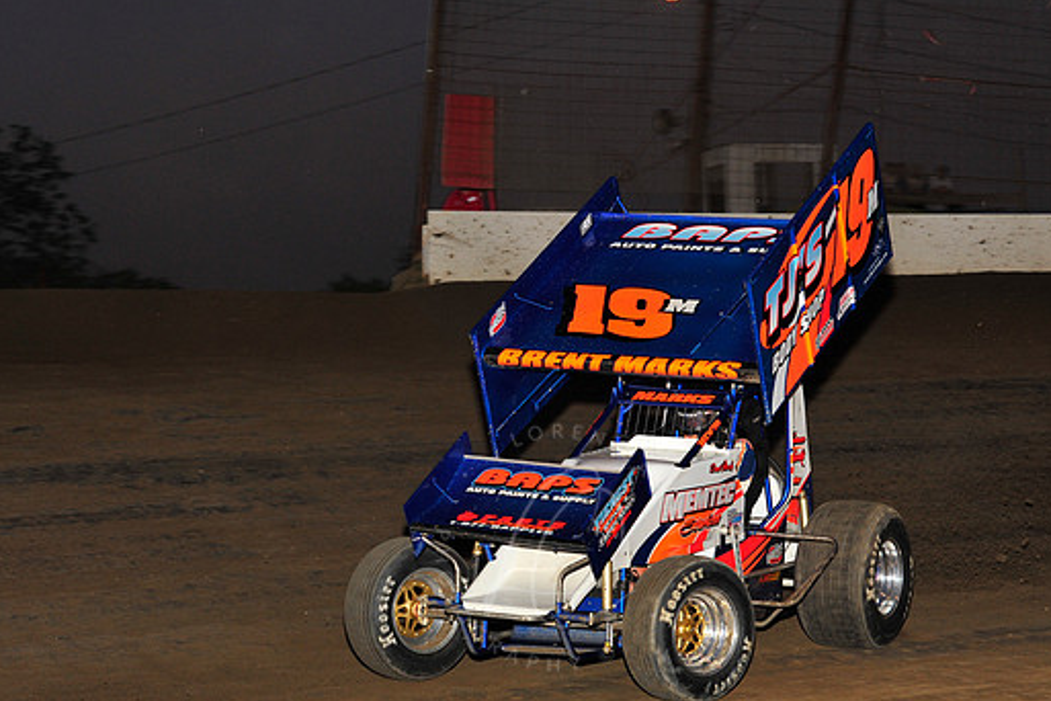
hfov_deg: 18.1
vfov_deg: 12.1
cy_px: 359
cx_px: 557
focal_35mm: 113
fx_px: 3299
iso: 1000
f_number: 7.1
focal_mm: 100
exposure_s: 1/320
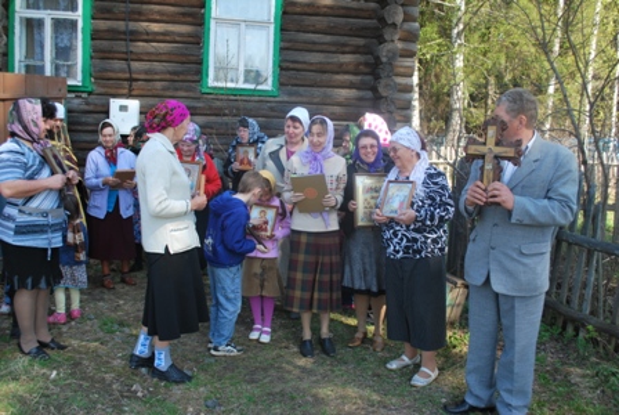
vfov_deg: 37.0
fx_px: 620
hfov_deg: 53.1
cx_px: 310
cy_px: 208
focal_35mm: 36
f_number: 5.6
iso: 140
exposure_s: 1/125
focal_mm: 24
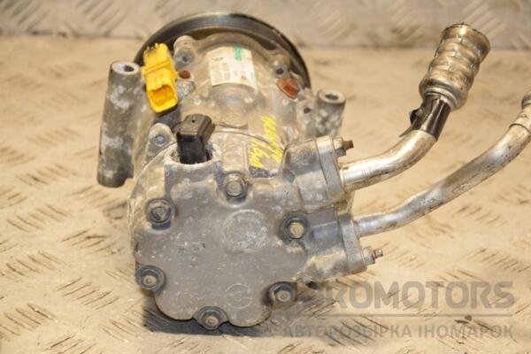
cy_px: 177
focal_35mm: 112
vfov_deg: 12.2
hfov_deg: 18.2
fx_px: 1659
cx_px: 266
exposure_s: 1/200
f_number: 6.3
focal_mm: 75
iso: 800
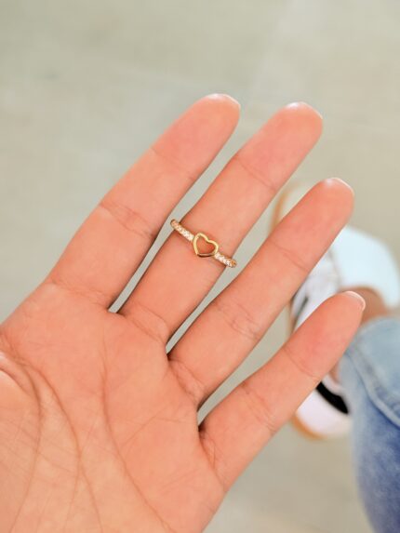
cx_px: 200
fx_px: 739
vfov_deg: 39.6
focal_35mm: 48
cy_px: 266
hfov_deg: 30.3
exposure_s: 1/40
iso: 200
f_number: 1.78
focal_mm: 6.76
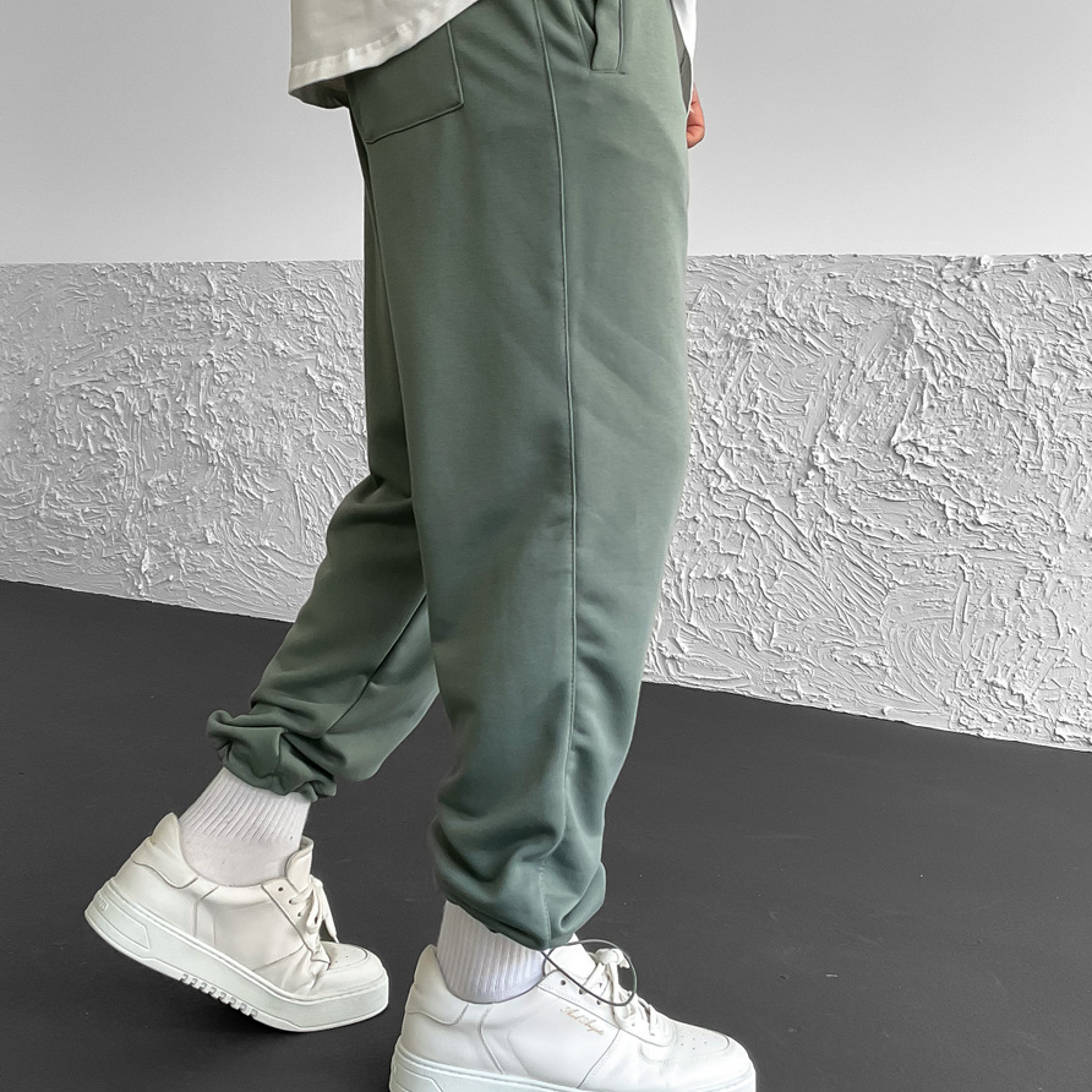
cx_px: 439
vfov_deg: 36.7
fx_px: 1642
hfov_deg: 36.7
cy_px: 463
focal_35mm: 46
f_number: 1.8
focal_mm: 3
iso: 40
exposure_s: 1/120
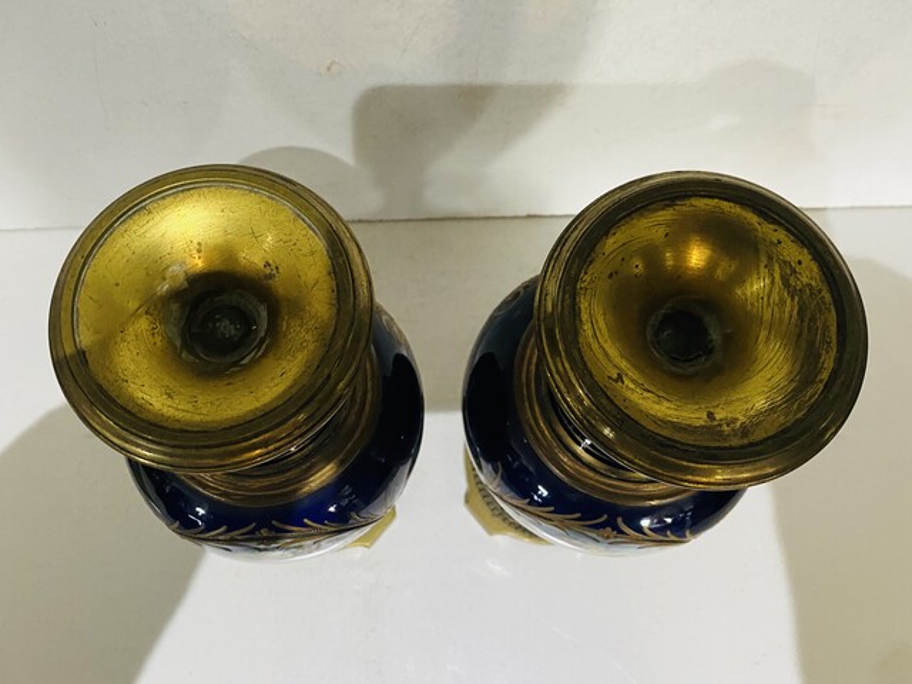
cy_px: 342
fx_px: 685
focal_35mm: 26
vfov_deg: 53.1
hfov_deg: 67.3
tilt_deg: -74.6
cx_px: 456
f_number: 1.8
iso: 320
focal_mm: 4.25
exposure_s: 1/60
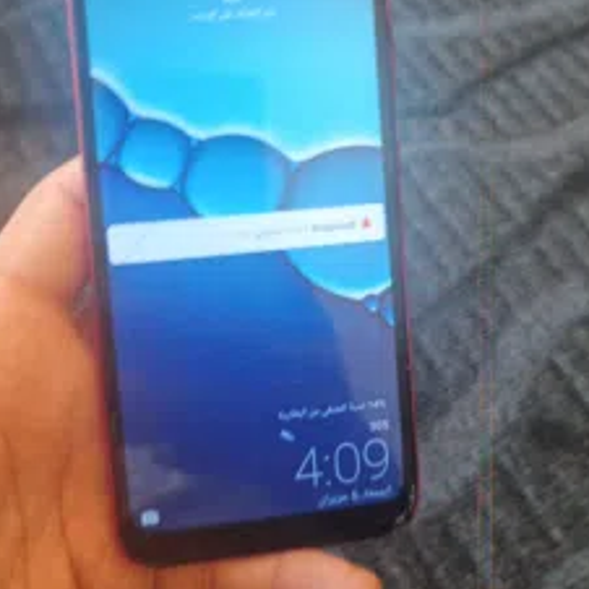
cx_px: 349
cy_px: 162
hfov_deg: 45.8
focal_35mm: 36
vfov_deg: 44.8
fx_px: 693
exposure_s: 1/25
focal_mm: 5.89
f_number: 1.8
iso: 5855
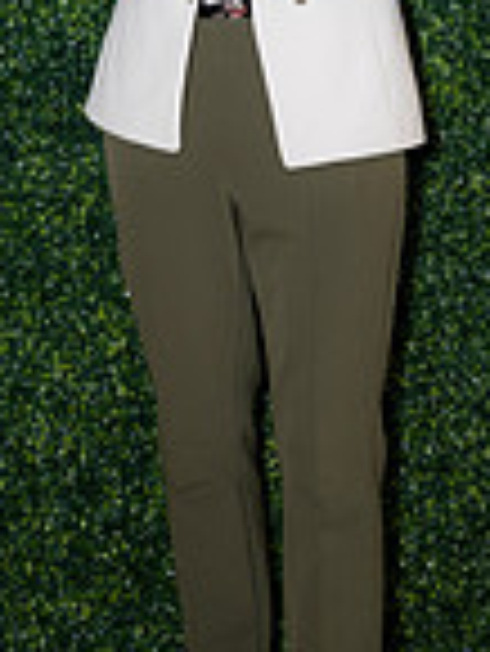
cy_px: -63
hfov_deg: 11.6
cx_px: 238
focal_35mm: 128
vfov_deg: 15.0
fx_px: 2412
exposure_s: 1/160
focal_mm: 43
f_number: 5
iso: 400
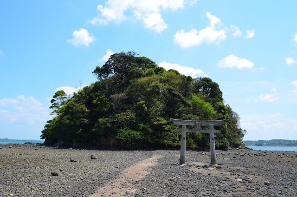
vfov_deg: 43.4
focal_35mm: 30
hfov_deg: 62.0
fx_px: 247
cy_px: 98
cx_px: 148
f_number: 10
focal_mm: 20
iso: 200
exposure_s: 1/250
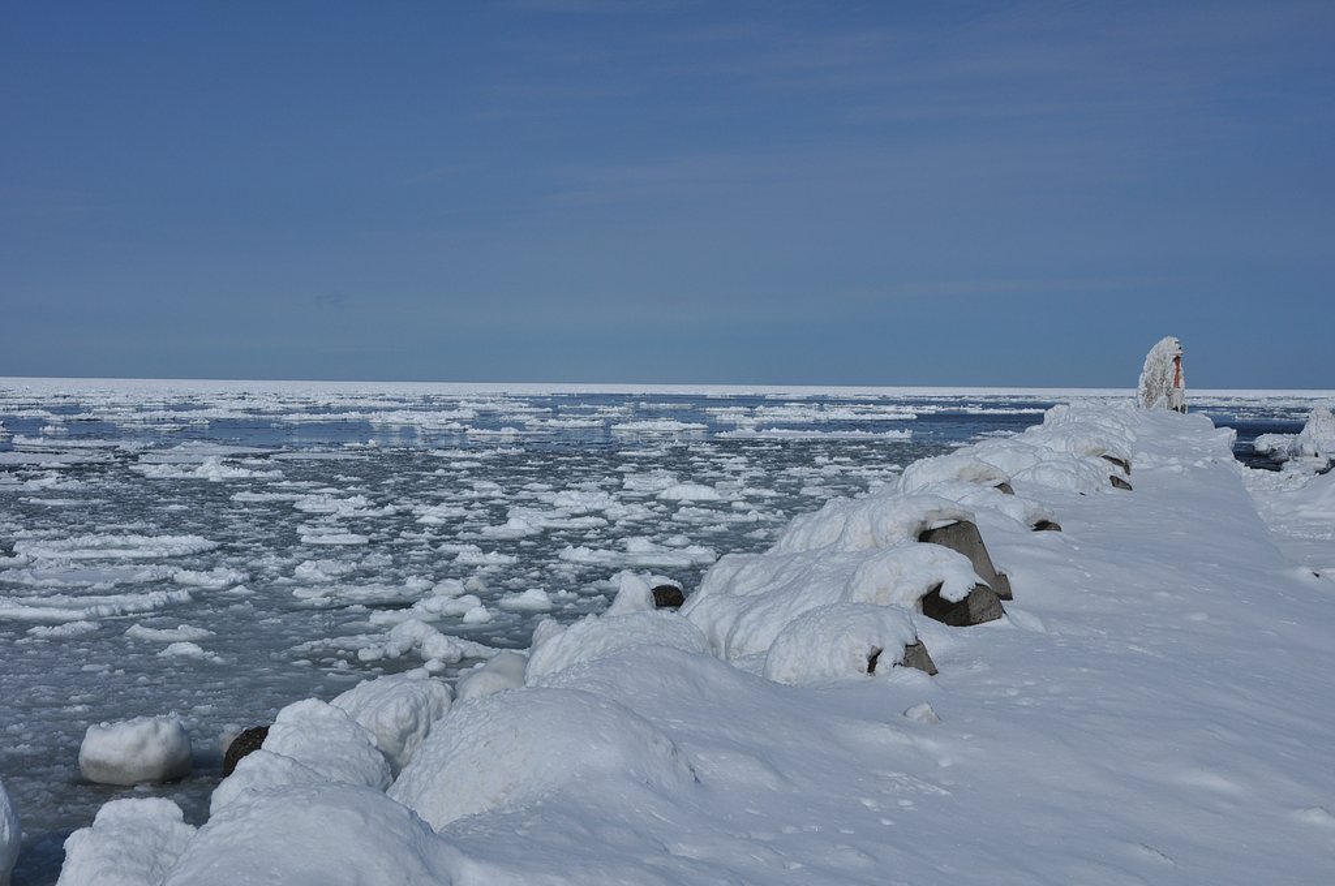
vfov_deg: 23.7
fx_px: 2111
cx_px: 668
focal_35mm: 57
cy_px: 443
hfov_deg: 35.1
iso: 200
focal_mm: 38
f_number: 11
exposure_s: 1/500
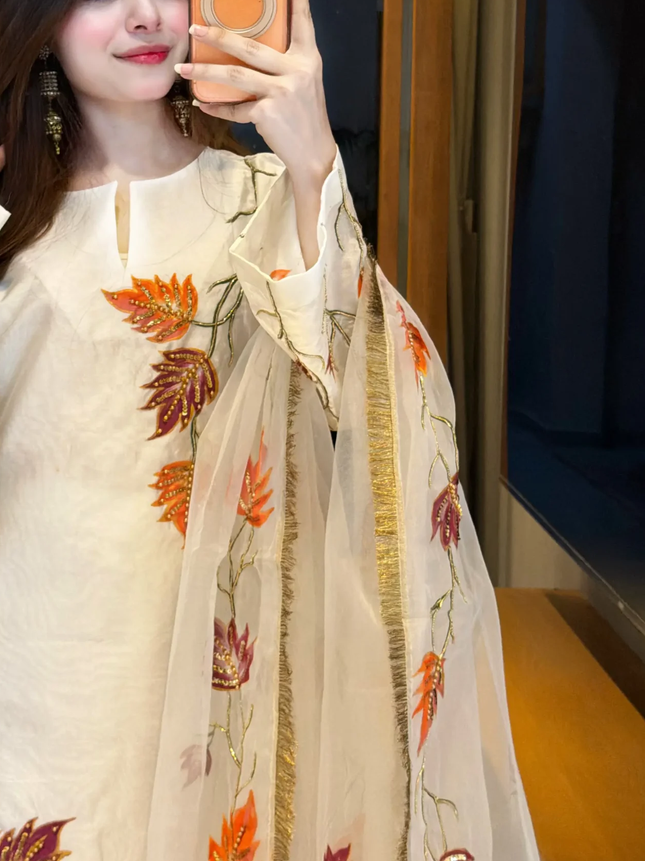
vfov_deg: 26.5
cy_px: 295
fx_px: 1814
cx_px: 197
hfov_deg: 20.1
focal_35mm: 73
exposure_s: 1/50
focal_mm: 6.76
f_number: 1.78
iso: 250
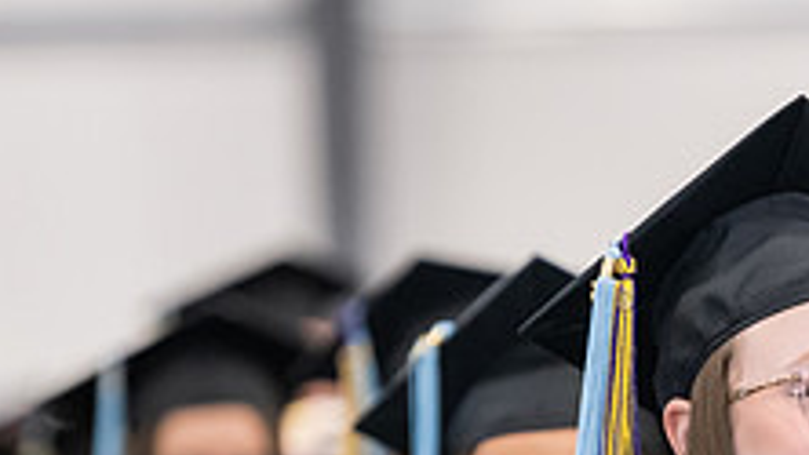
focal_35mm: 479
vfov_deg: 2.5
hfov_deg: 4.5
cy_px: 526
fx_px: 10278
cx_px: 951
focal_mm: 175
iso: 3200
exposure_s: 1/200
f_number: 3.2
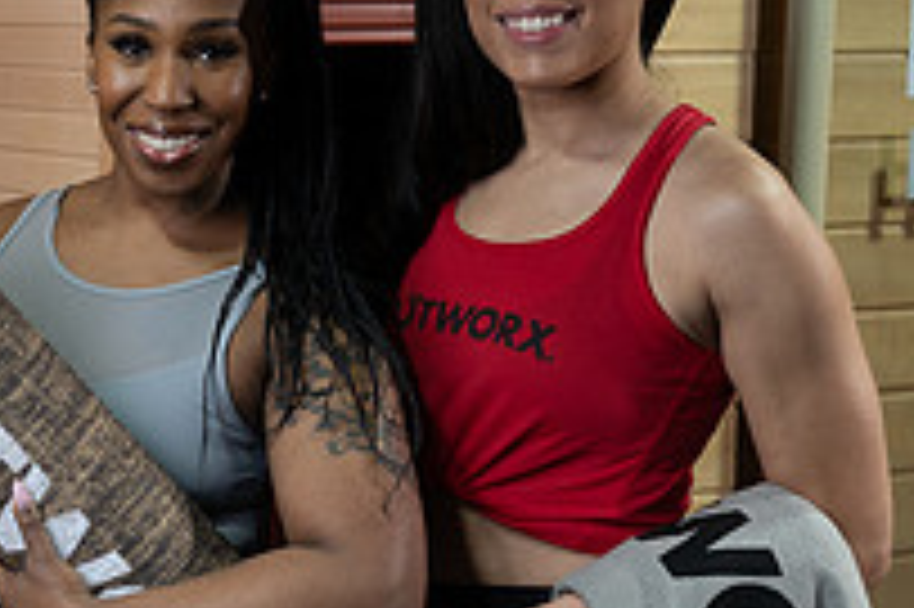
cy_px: 327
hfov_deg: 18.9
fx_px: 2537
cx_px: -293
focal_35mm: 100
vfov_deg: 13.7
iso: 200
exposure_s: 1/125
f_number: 2.8
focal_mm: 35
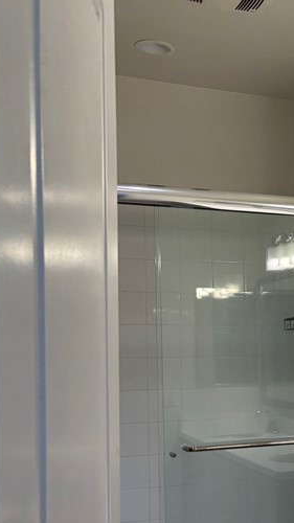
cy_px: 360
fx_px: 804
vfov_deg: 35.6
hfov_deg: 18.6
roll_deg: +0.4
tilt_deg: -0.4
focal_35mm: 58
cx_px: 422
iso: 64
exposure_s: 1/120
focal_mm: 5.96
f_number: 1.6
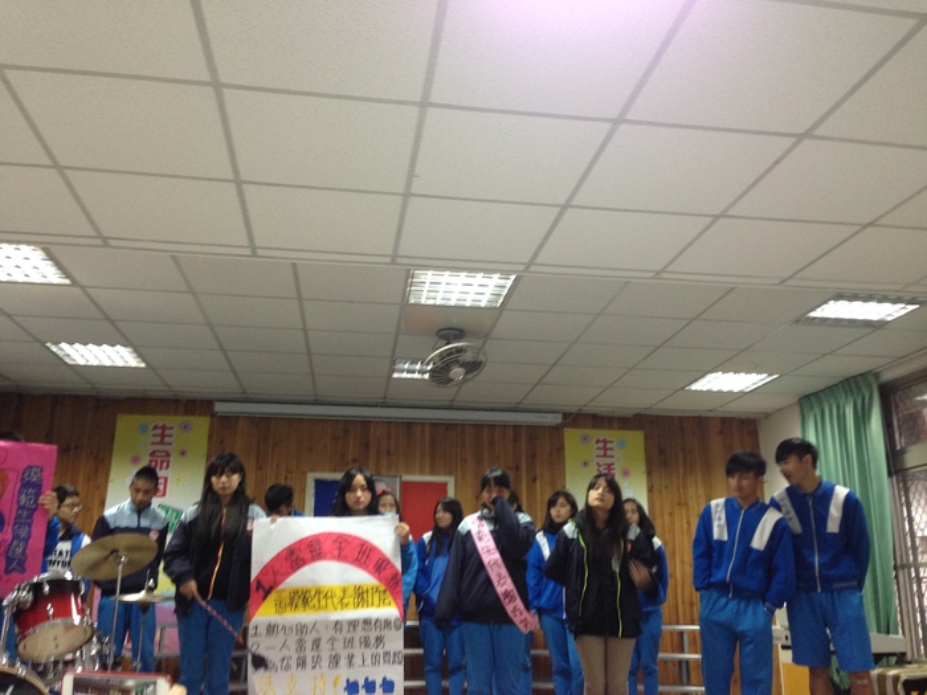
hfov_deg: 55.4
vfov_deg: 42.9
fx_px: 884
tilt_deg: +16.9
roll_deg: -1.0
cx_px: 464
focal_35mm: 33
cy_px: 348
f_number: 2.4
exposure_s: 1/20
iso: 125
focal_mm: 4.12
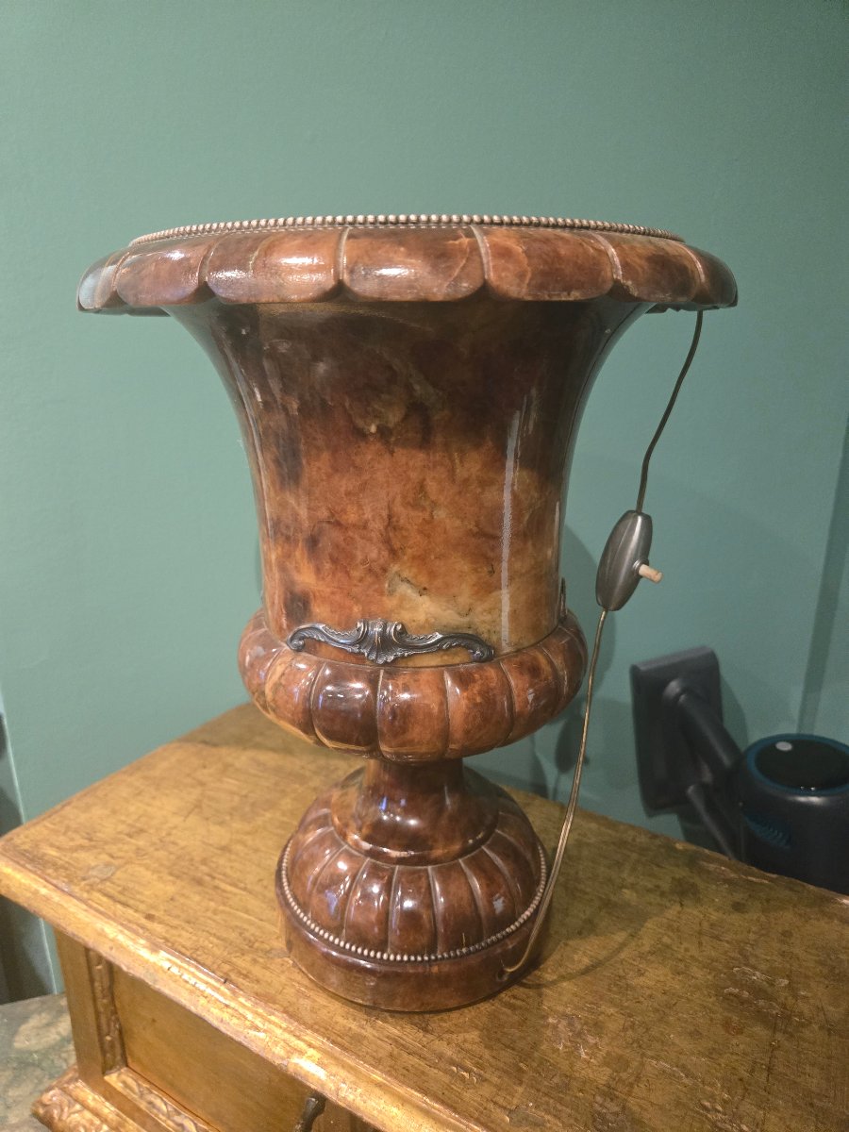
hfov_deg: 58.9
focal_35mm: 23
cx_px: 424
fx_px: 752
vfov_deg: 73.9
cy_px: 566
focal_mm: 5.4
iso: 1250
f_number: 1.8
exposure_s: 1/100
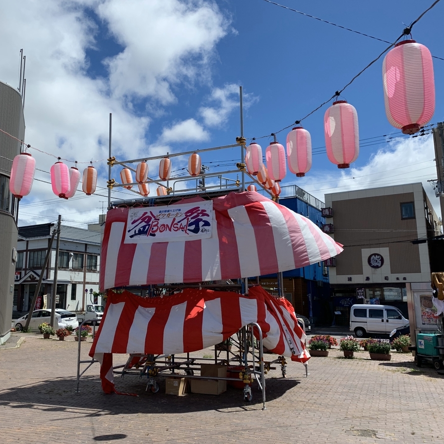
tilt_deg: +10.2
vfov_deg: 52.5
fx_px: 450
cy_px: 224
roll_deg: -1.3
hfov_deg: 52.2
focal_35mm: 31
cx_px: 182
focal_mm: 4.25
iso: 25
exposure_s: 1/3185
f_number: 1.8
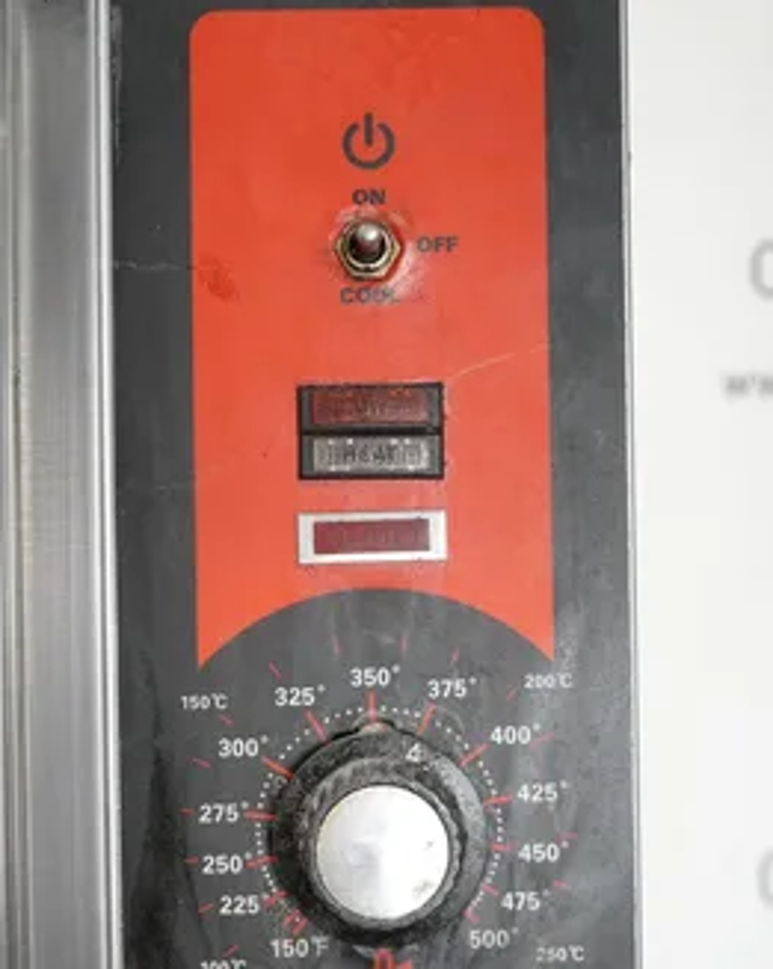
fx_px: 1546
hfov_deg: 28.1
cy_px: 542
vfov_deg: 34.7
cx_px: 381
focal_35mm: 54
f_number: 4
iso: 1250
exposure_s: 1/50
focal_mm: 17.53
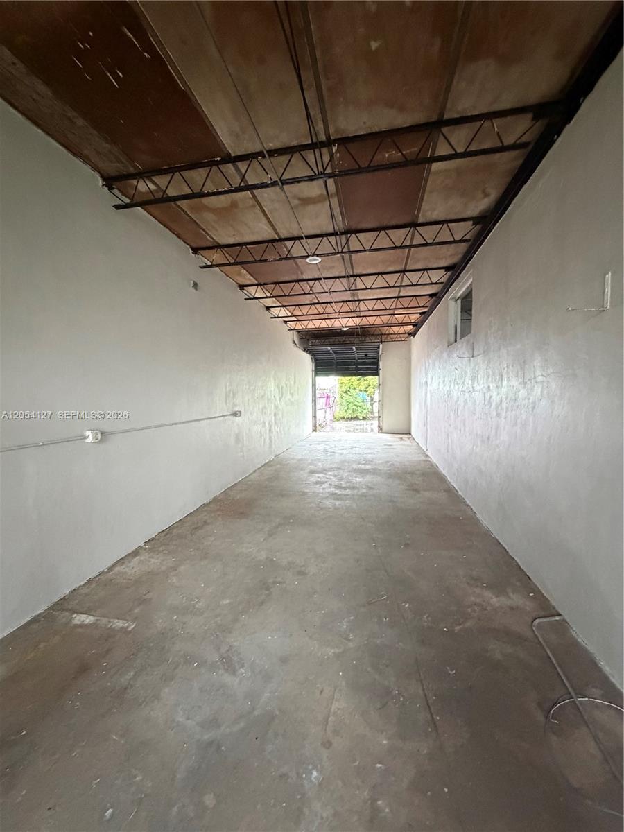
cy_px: 416
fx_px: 336
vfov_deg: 102.1
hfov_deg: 85.7
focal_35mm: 14
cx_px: 312
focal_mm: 2.22
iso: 1000
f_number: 2.2
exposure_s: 1/60
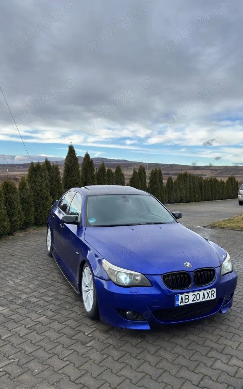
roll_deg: -2.7
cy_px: 192
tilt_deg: -3.1
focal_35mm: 28
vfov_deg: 66.5
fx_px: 297
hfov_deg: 44.4
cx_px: 139
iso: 50
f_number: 1.6
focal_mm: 5.96
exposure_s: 1/571
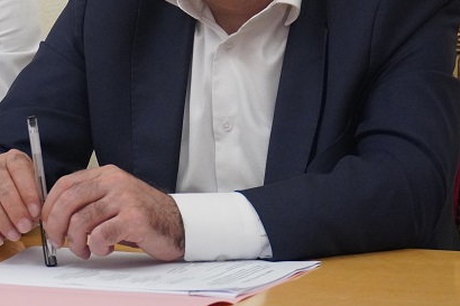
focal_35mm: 178
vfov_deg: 7.7
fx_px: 2273
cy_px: -4
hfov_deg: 11.5
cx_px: 68
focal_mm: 54
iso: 2500
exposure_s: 1/320
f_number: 4
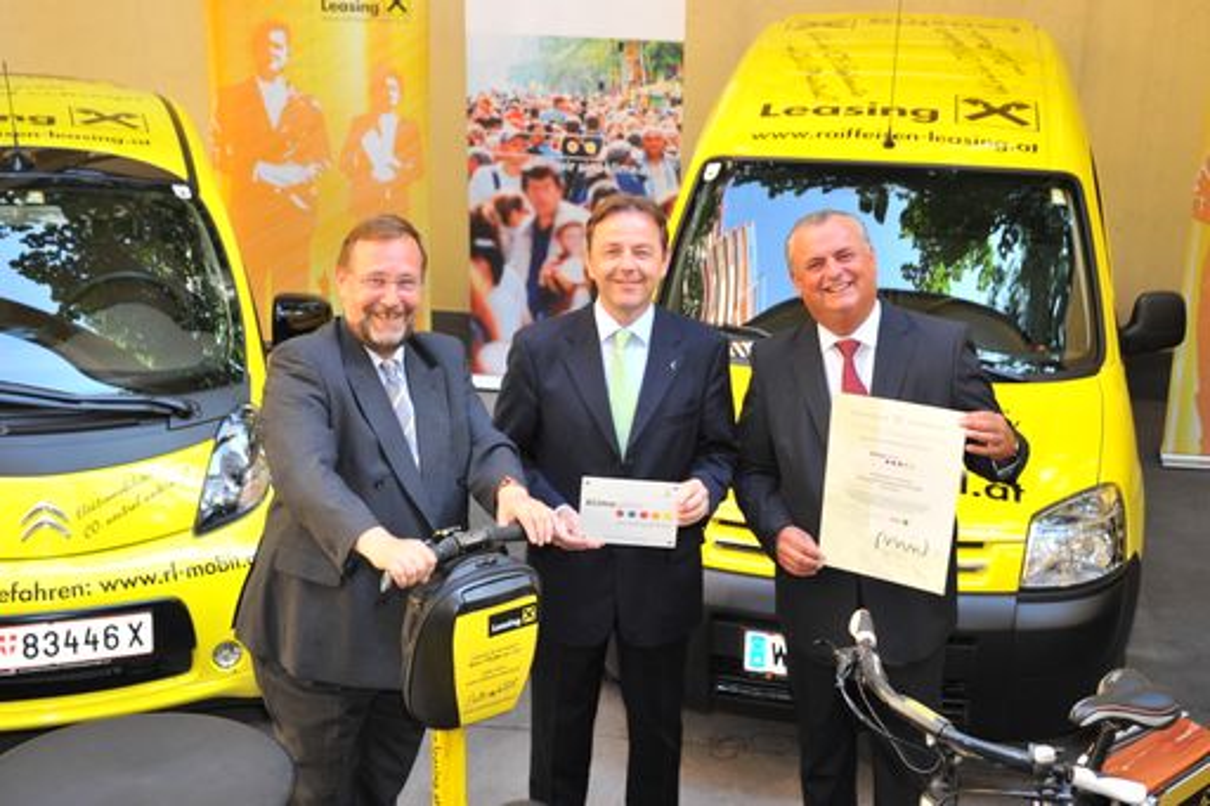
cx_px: 605
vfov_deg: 23.4
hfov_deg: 34.5
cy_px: 403
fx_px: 1949
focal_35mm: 58
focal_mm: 58
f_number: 7.1
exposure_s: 1/100
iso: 800
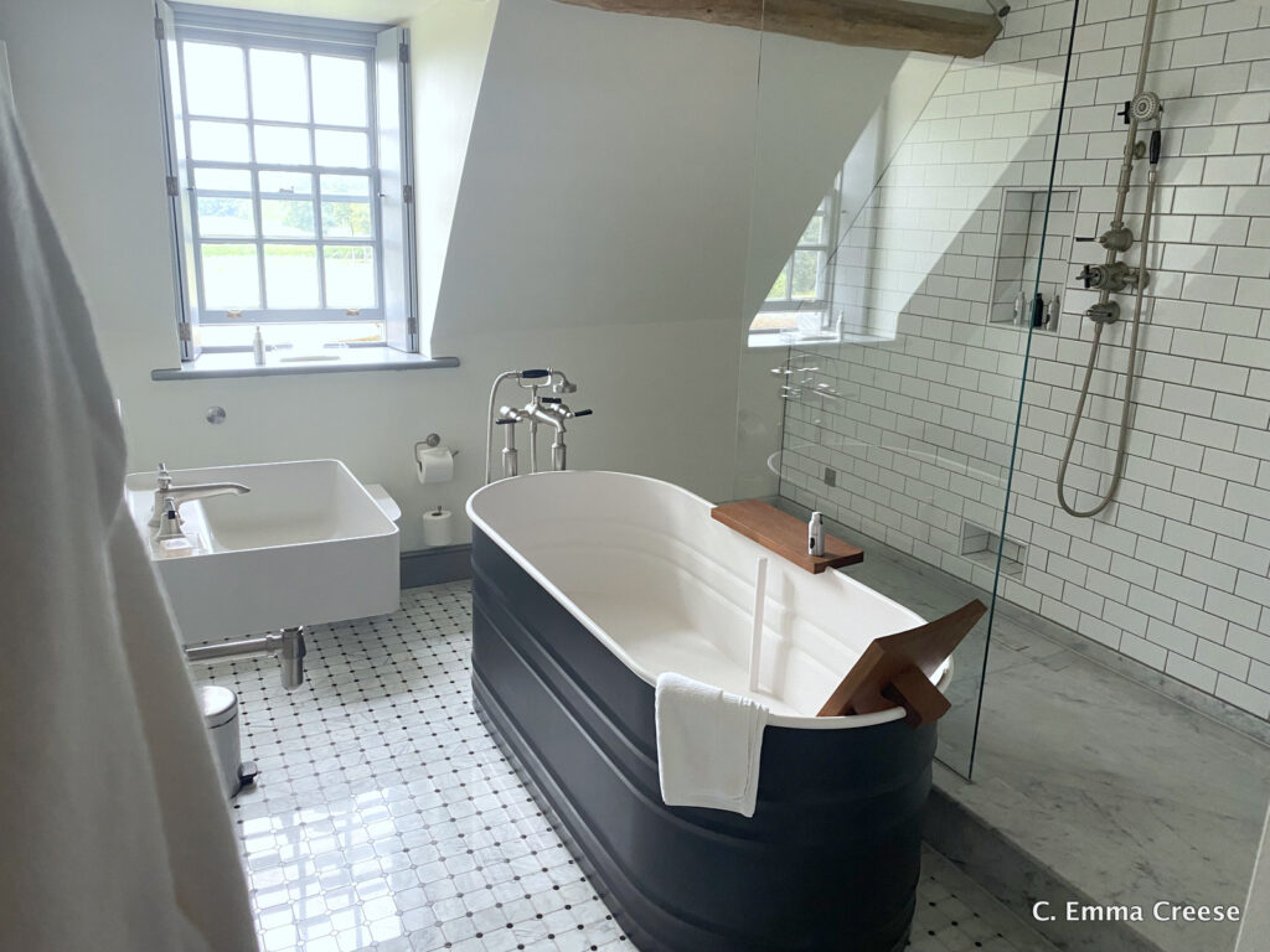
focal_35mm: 26
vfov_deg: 53.1
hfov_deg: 67.3
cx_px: 635
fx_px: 954
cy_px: 476
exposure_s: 1/60
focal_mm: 4.25
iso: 250
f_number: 1.8
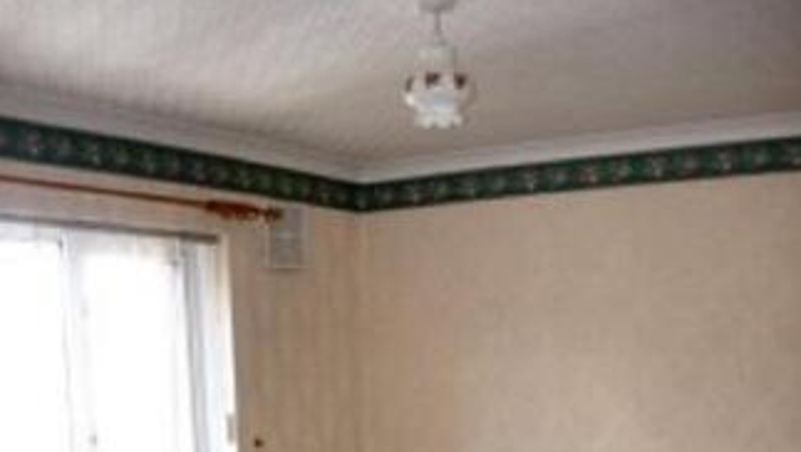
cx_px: 404
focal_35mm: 56
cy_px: 533
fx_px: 1190
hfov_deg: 37.2
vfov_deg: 20.2
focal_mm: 7.8
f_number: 2.8
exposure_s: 1/42.7
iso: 79
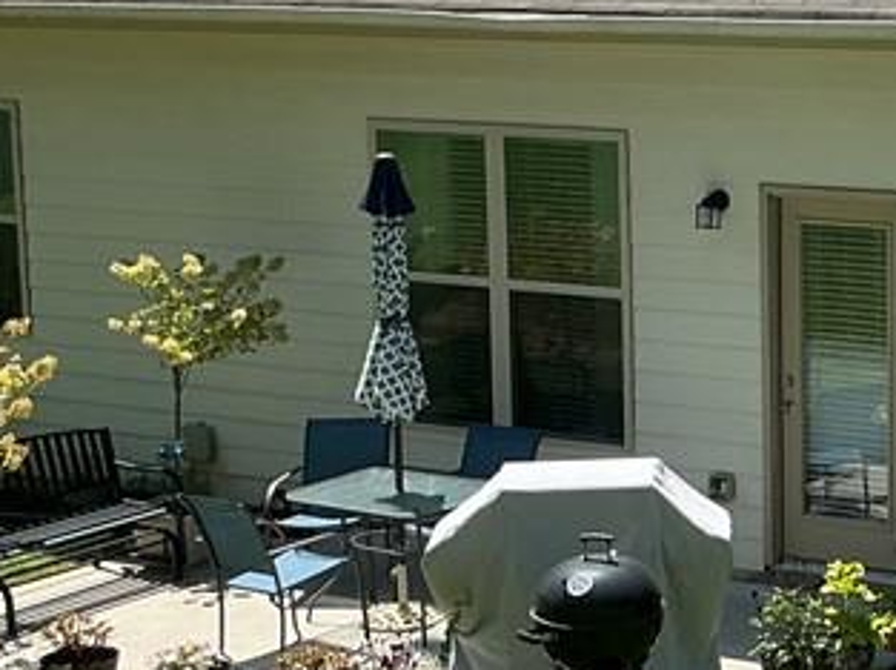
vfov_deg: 15.5
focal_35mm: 95
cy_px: 289
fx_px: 2456
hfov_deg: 19.7
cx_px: 1008
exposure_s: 1/1168
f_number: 1.8
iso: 25
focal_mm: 3
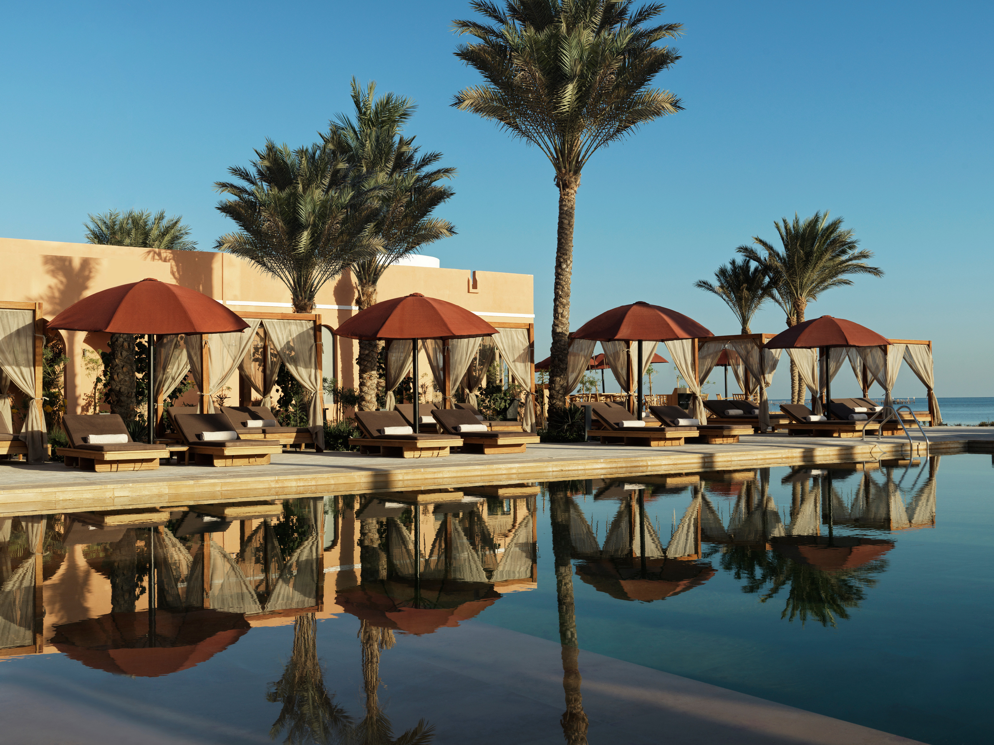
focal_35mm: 39
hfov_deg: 47.9
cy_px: 372
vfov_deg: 36.8
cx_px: 497
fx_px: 1120
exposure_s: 1/250
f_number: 11
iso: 200
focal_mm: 50
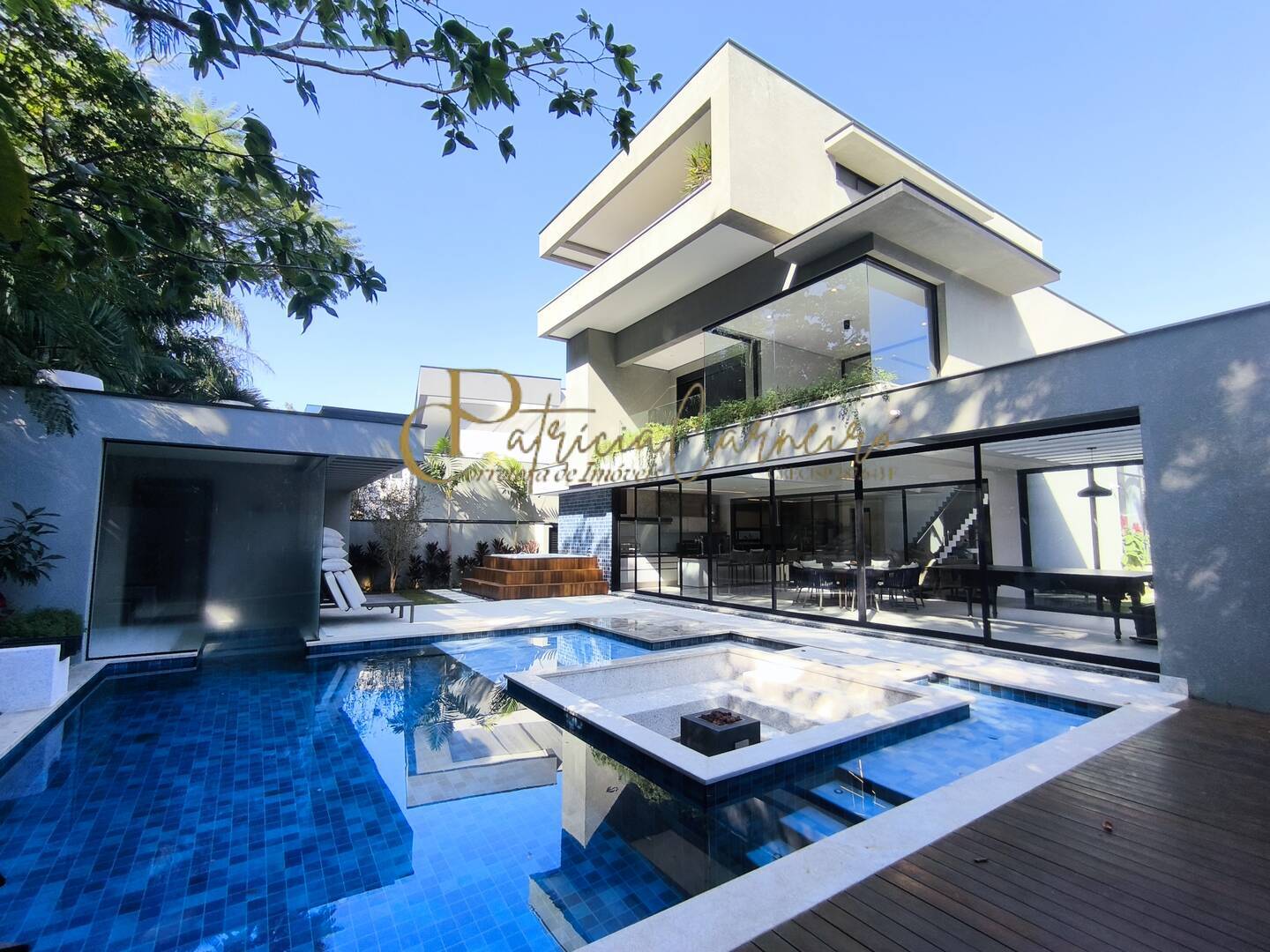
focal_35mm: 16
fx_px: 587
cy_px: 476
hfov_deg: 94.5
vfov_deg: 78.1
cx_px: 635
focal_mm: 1.65
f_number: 2.2
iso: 50
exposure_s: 1/323
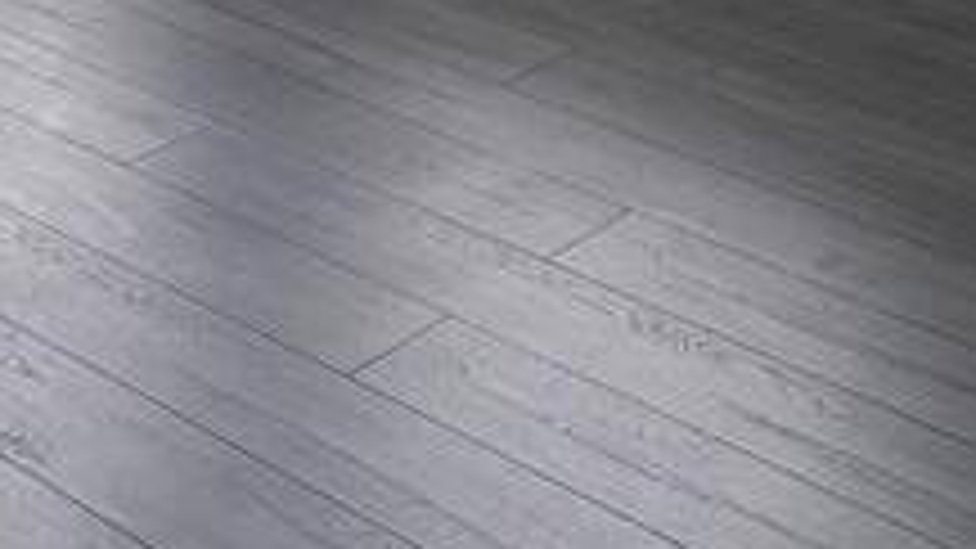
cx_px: -580
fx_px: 2303
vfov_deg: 10.8
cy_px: -918
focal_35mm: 89
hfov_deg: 19.9
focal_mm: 18
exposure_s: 1/20
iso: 400
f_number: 8
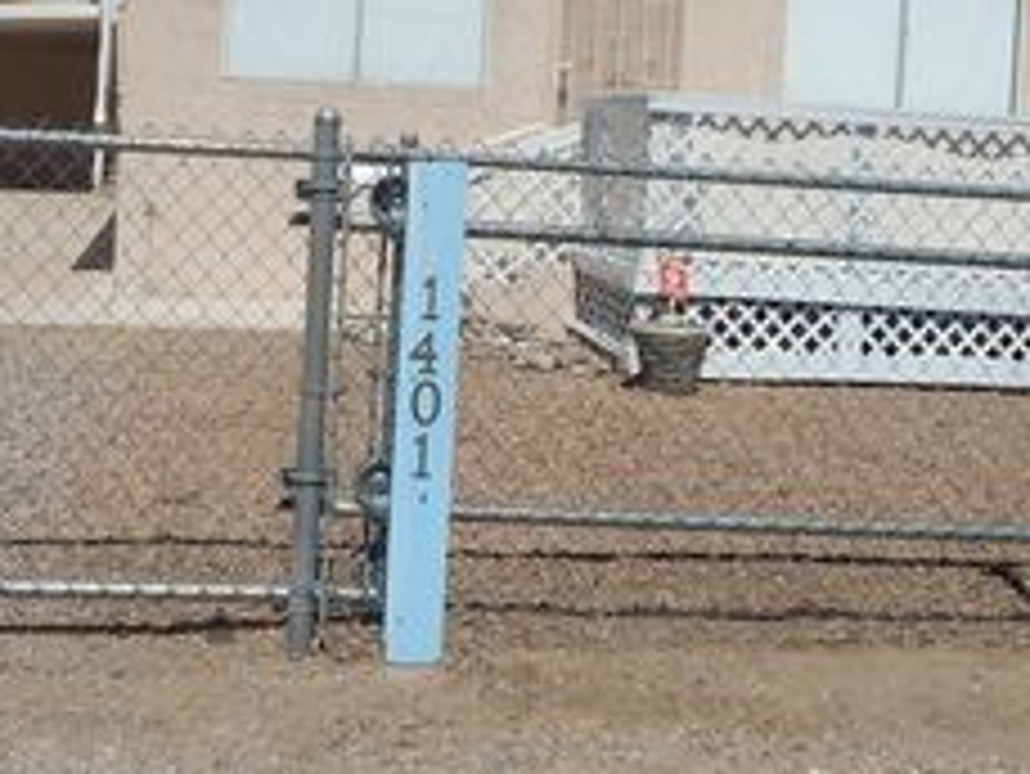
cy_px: 160
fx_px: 1429
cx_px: 436
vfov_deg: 29.6
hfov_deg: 39.5
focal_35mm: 48
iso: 125
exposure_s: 1/1250
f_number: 6
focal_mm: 4
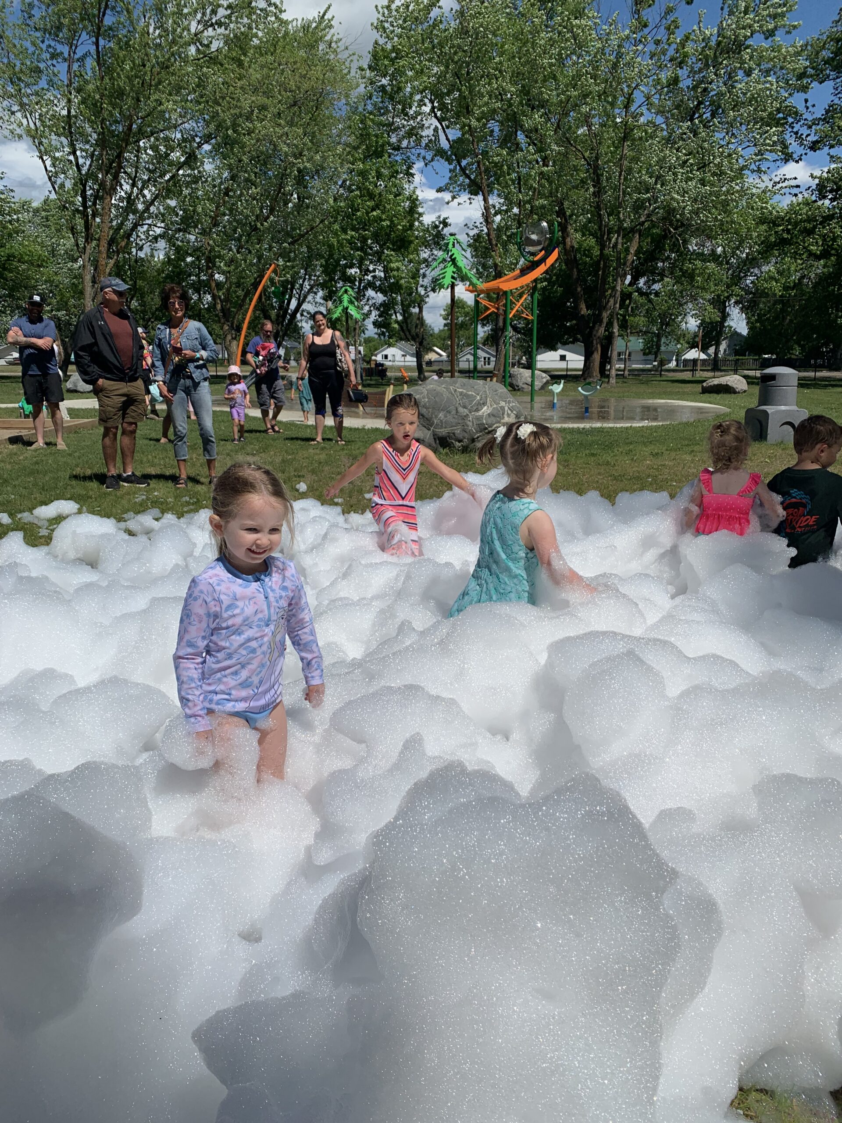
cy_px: 562
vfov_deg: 67.3
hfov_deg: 53.1
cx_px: 421
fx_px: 843
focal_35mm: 26
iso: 25
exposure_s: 1/8696
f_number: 1.8
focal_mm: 4.25
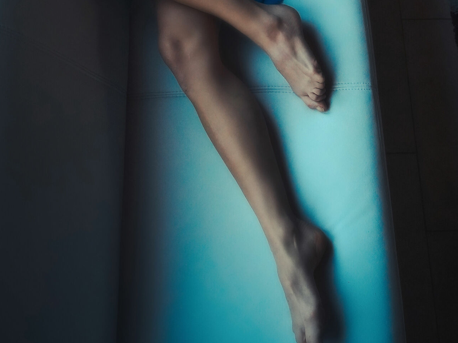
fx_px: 714
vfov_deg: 25.5
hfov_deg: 35.4
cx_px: 279
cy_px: -9
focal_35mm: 54
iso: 5000
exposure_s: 1/500
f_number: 4
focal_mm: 30
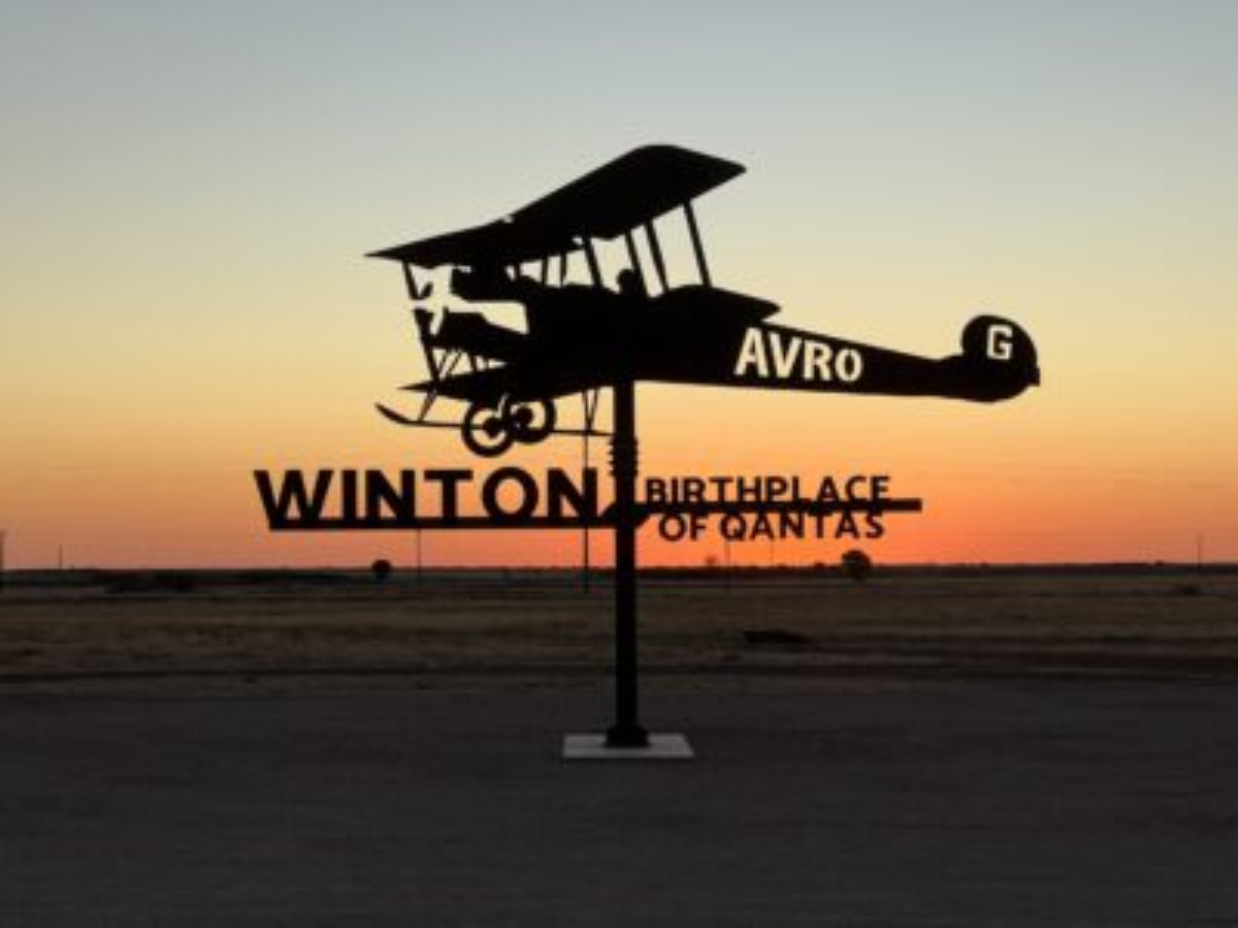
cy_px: 464
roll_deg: +0.5
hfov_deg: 25.3
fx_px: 2754
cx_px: 619
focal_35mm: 77
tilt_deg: +2.5
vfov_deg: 19.1
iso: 32
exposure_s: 1/230
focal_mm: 9
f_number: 2.8
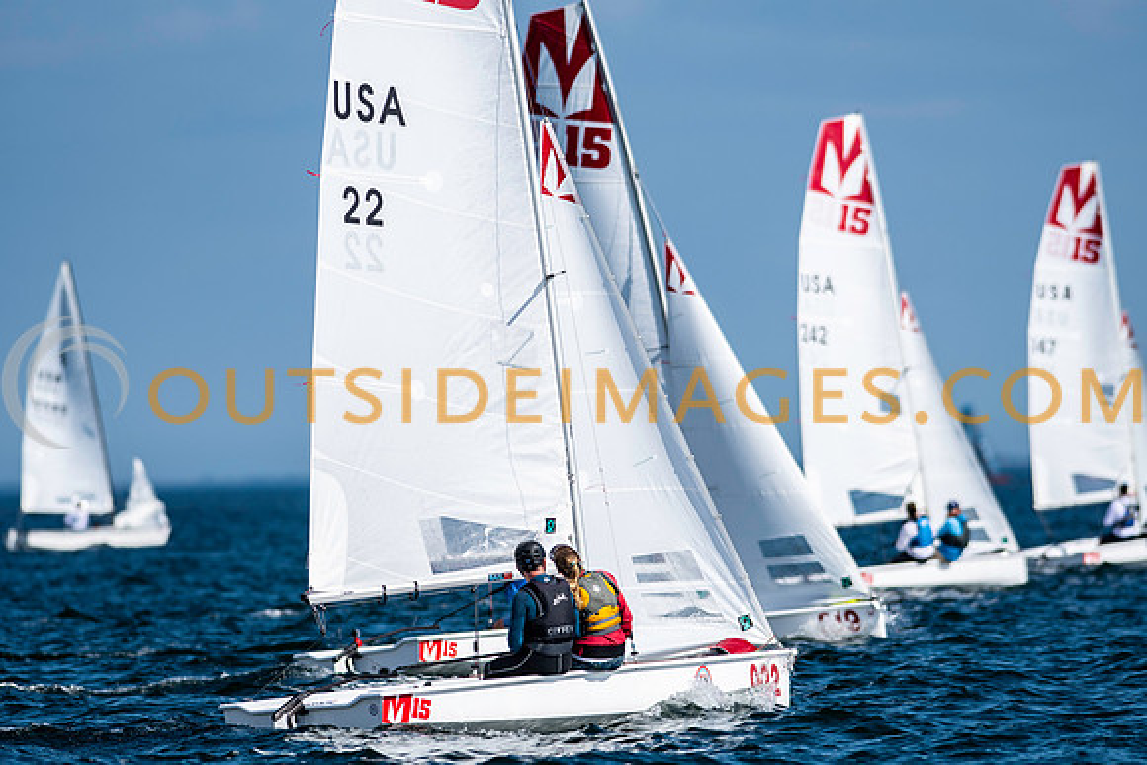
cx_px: 574
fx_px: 14340
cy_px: 382
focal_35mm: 450
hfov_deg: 4.6
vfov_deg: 3.1
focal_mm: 300
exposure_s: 1/4000
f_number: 5
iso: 200
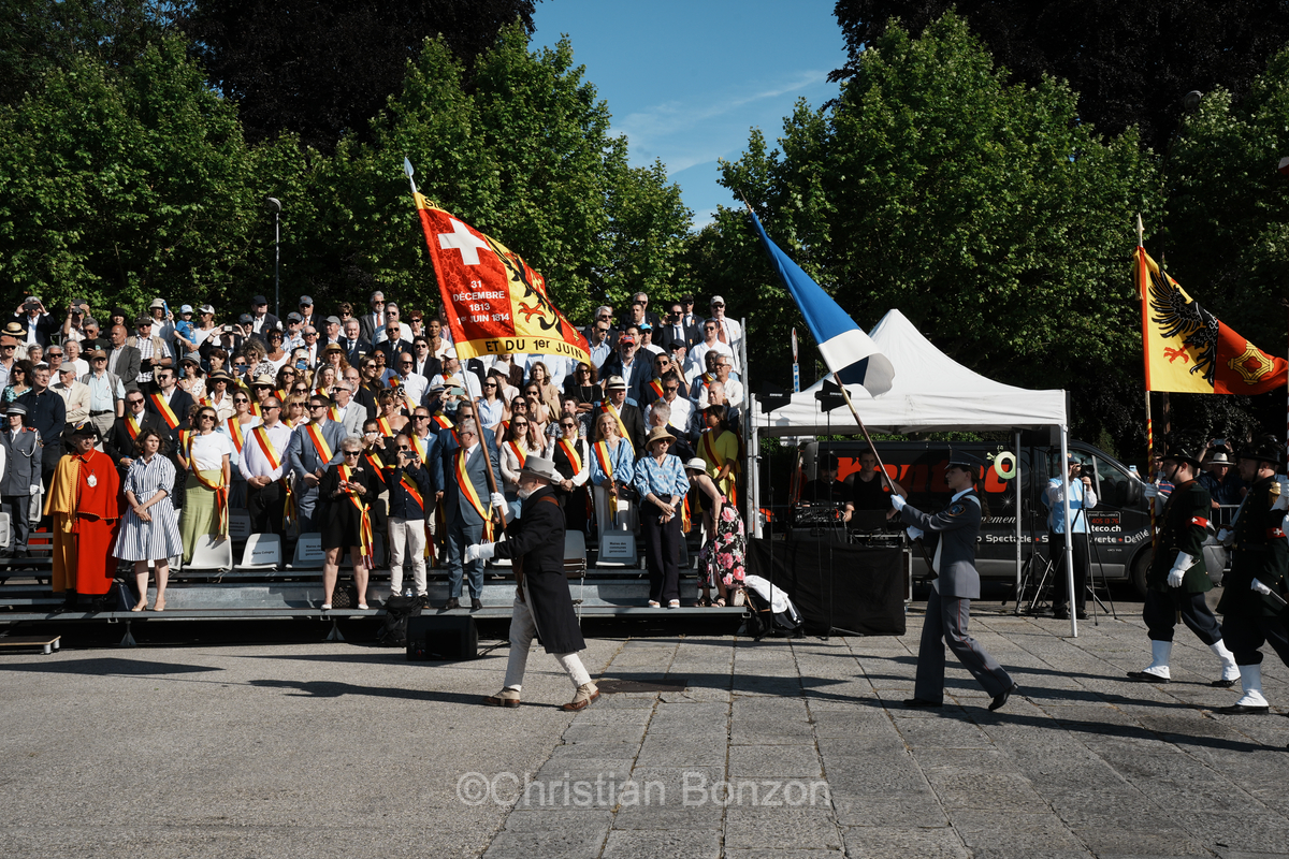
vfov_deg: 29.4
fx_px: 1640
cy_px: 430
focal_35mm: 46
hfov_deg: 42.9
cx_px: 644
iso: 250
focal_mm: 45.8
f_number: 16
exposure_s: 1/400
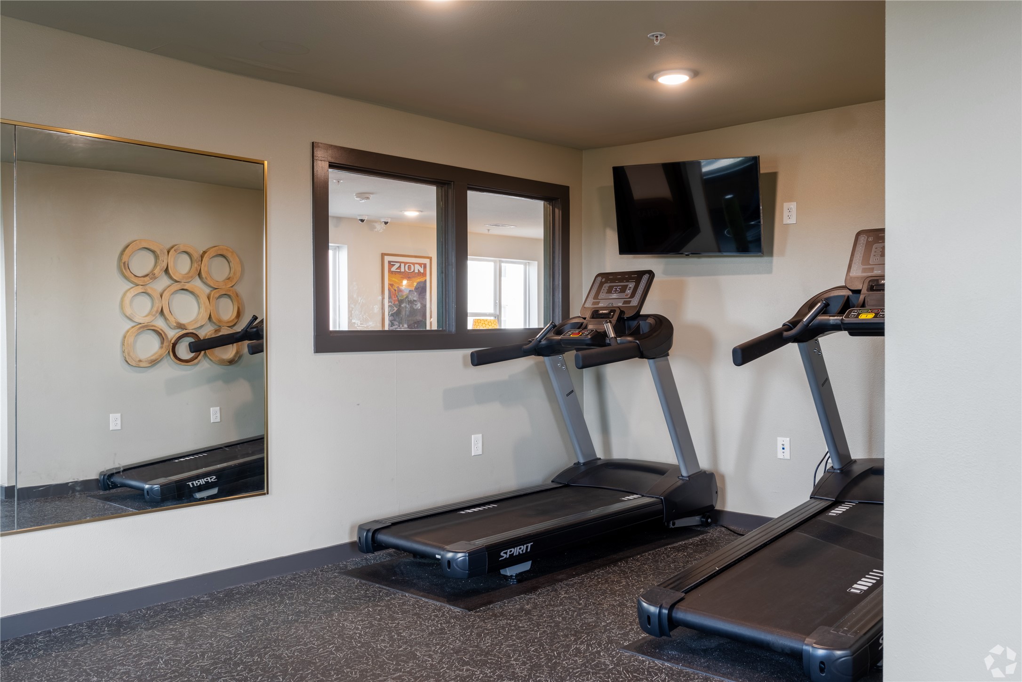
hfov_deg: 61.9
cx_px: 511
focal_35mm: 30
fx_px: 852
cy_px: 341
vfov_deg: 43.6
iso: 160
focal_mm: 30
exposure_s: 1/13
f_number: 8
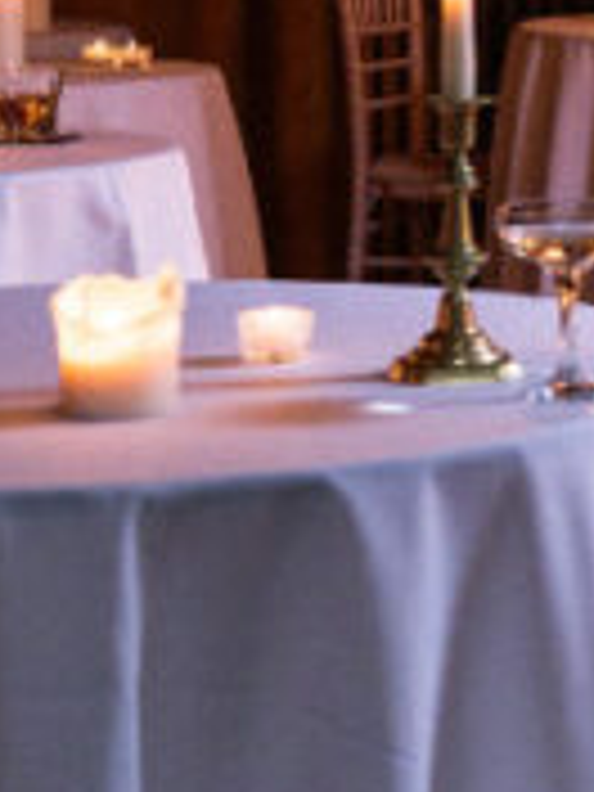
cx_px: 1287
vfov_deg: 13.8
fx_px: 3203
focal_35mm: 140
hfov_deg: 9.7
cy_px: -79
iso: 1250
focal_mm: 30
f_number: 3.5
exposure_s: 1/125
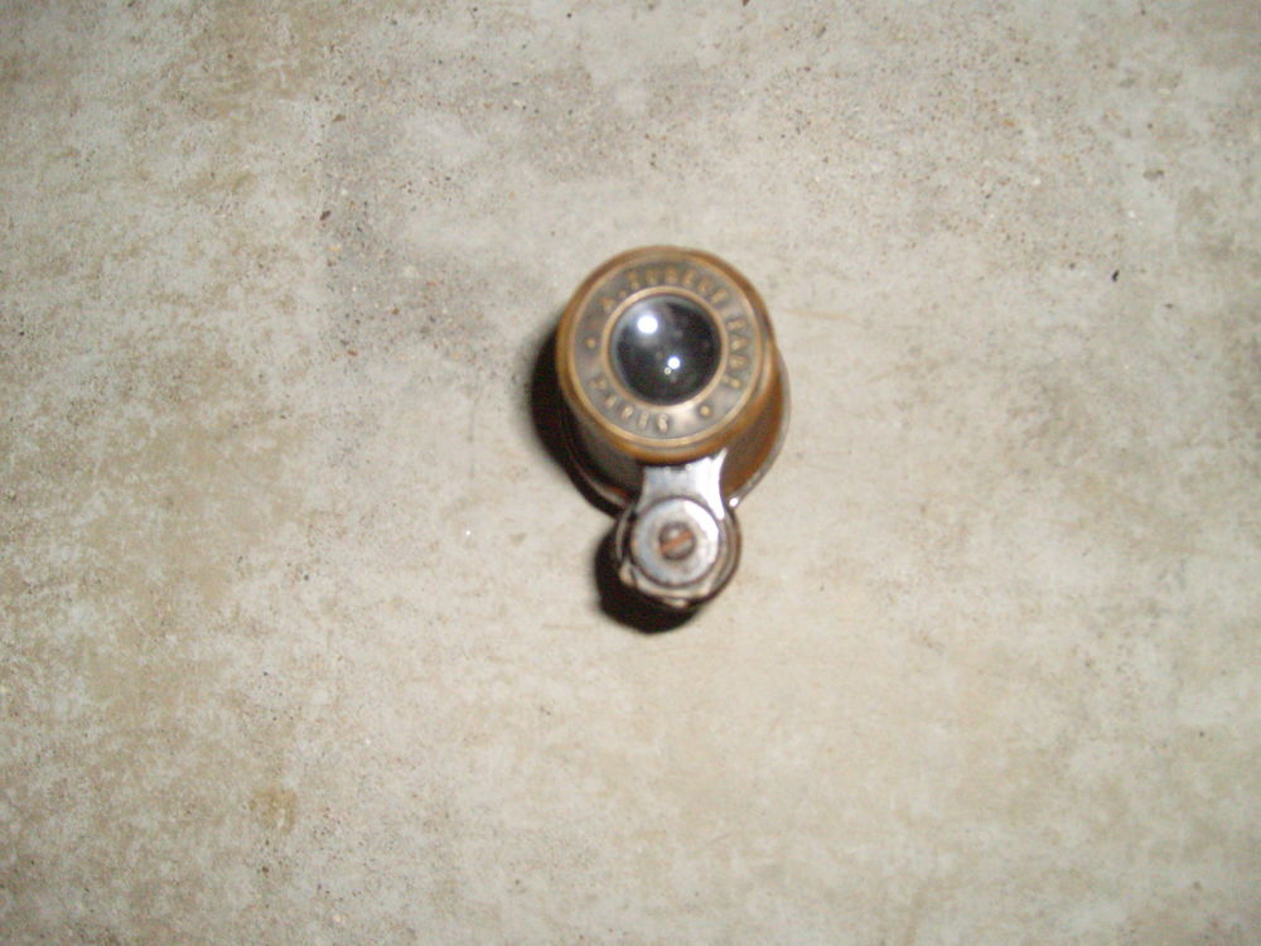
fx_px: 1275
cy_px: 473
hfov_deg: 52.6
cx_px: 630
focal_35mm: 35
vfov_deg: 40.7
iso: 400
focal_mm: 5.8
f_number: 2.8
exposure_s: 1/45
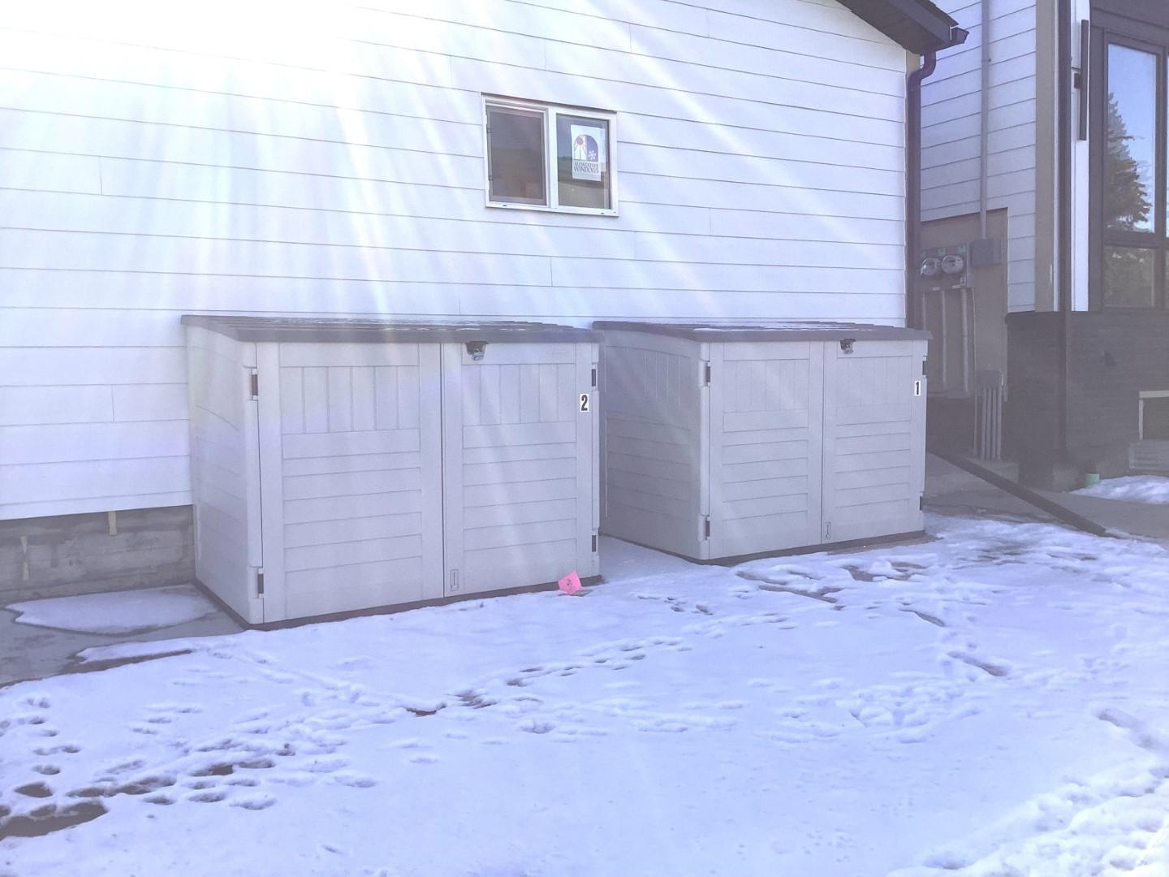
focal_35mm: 31
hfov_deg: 58.4
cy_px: 438
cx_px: 584
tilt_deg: -3.2
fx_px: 1047
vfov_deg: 45.4
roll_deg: +1.2
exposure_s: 1/1058
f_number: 2.4
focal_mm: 3.3
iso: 25
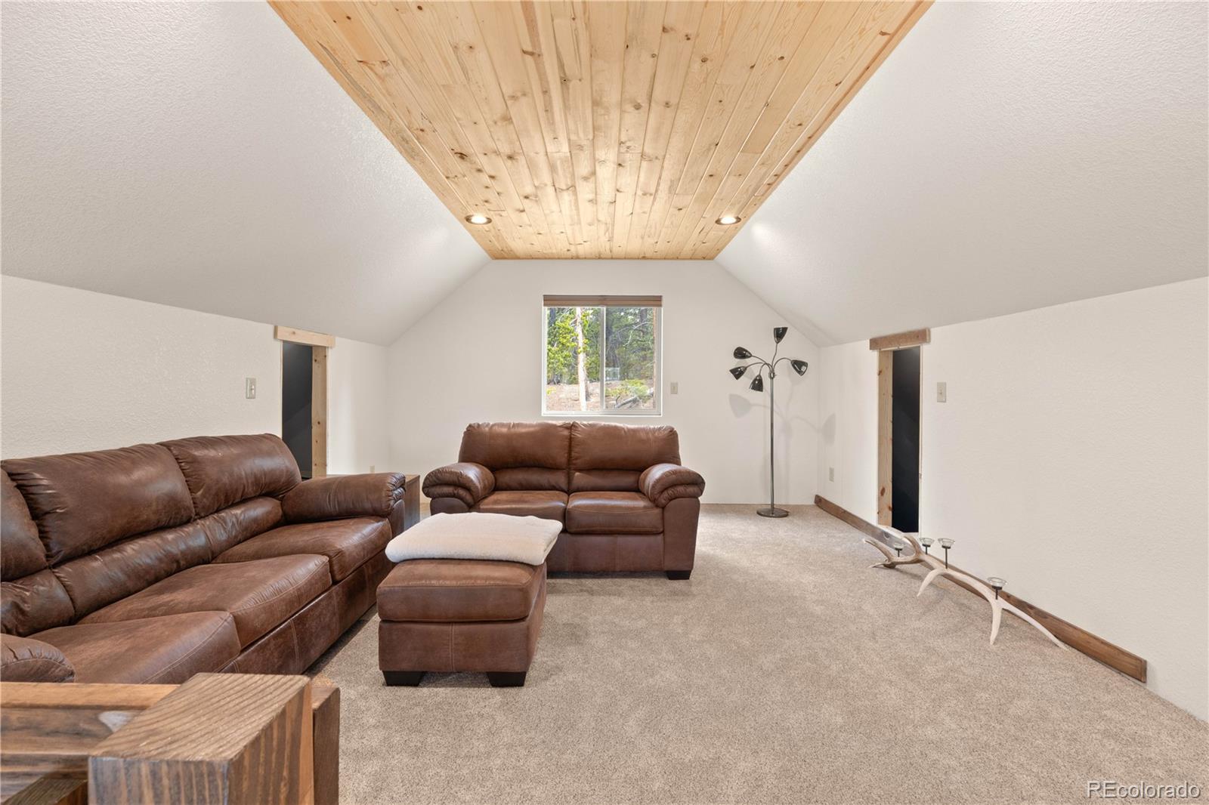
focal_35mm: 15
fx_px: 504
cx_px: 604
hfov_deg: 100.4
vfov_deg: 77.3
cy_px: 402
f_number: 10
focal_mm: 10
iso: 200
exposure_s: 1.3
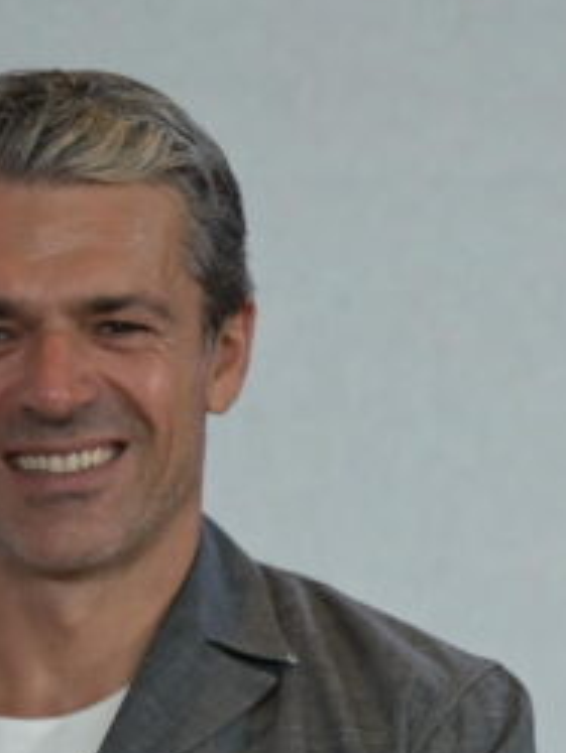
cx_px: 1017
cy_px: 968
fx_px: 18188
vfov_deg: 2.4
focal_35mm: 835
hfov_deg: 1.8
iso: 560
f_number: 2.8
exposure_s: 1/400
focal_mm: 180
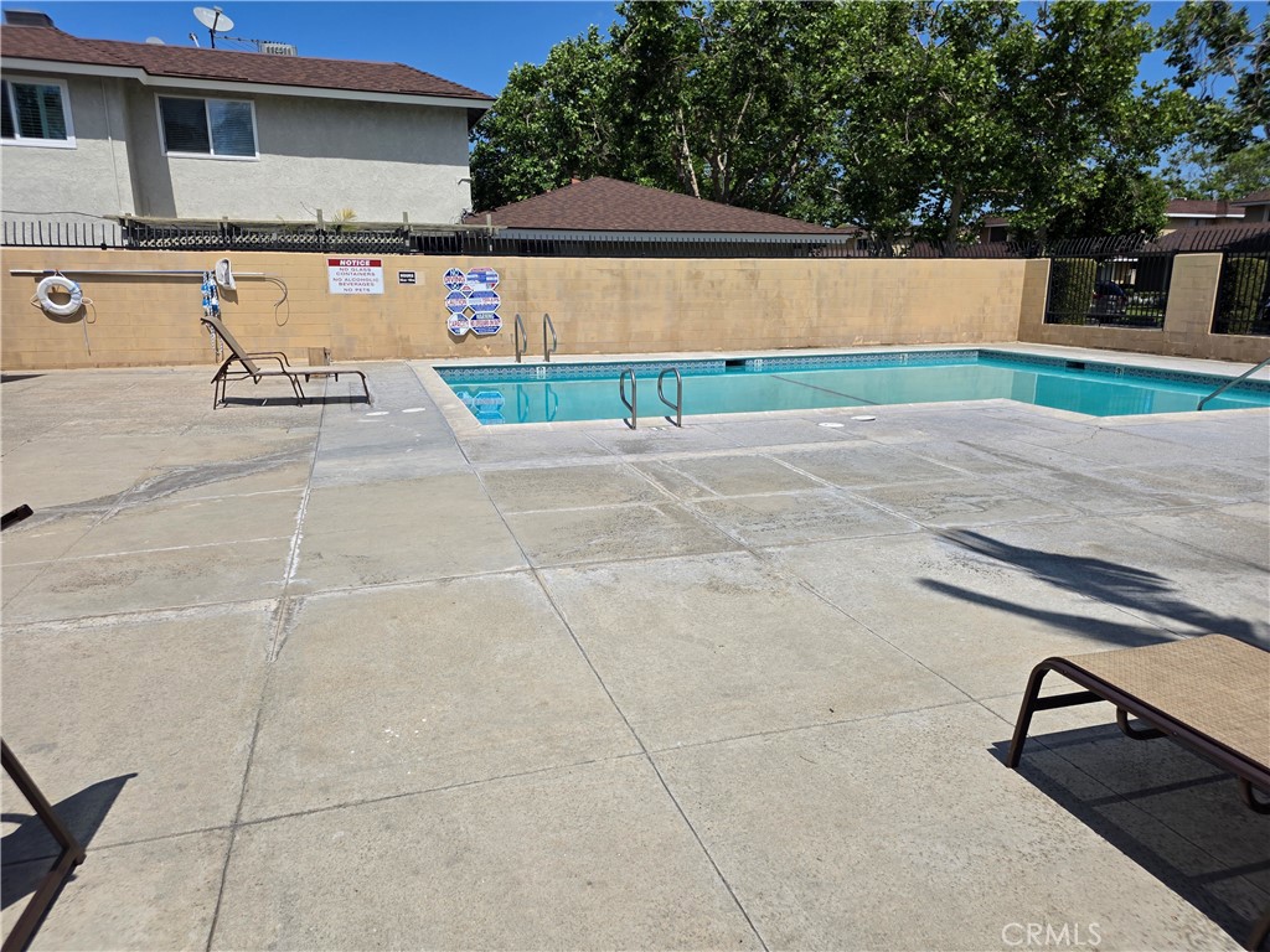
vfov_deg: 58.9
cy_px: 476
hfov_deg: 73.9
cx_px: 635
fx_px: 844
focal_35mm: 23
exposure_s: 1/7944
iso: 50
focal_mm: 6.25
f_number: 1.7
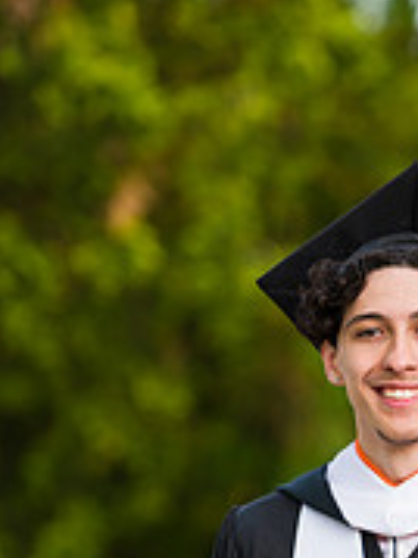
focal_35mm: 374
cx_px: 413
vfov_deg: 5.3
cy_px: 567
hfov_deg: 4.0
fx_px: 6029
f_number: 3.2
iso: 200
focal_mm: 155
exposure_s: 1/640
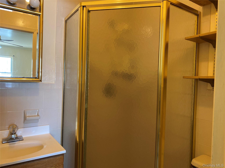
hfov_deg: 67.3
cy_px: 84
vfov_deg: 53.1
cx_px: 112
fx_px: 169
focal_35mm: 26
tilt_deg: -0.7
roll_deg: -2.8
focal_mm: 4.25
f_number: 1.8
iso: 200
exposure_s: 1/60
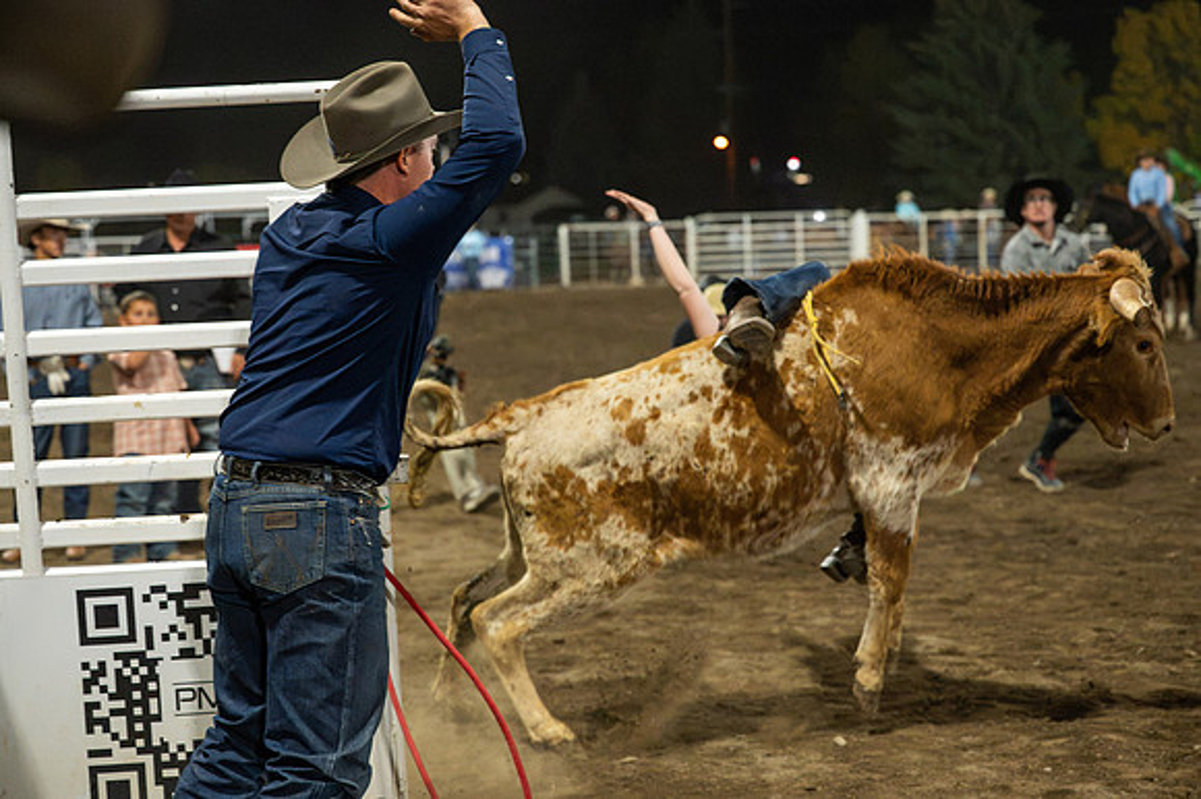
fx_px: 2334
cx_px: 600
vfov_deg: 19.4
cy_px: 400
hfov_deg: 28.9
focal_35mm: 70
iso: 6400
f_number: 3.5
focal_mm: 70
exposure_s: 1/640
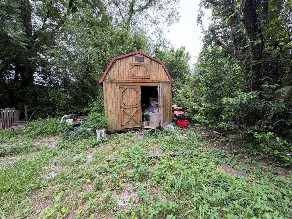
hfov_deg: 102.1
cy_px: 110
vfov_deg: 85.7
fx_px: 118
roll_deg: +2.7
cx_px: 146
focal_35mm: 14
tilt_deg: -1.8
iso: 50
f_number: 2.2
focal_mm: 2.22
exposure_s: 1/121
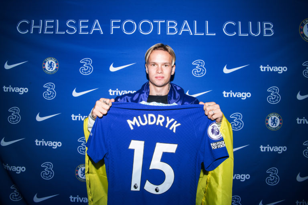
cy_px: 102
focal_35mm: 24
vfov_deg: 53.1
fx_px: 205
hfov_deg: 73.7
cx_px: 154
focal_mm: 24
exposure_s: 1/200
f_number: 13
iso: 400
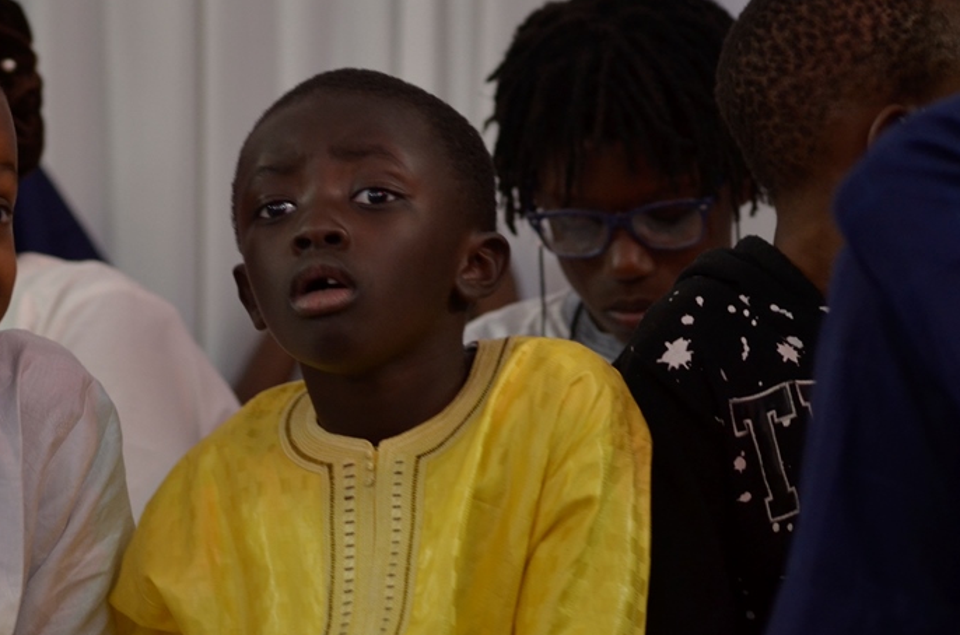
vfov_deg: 5.0
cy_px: 235
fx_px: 7263
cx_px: 432
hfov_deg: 7.6
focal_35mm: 273
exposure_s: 1/50
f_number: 4.2
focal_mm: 122
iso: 640
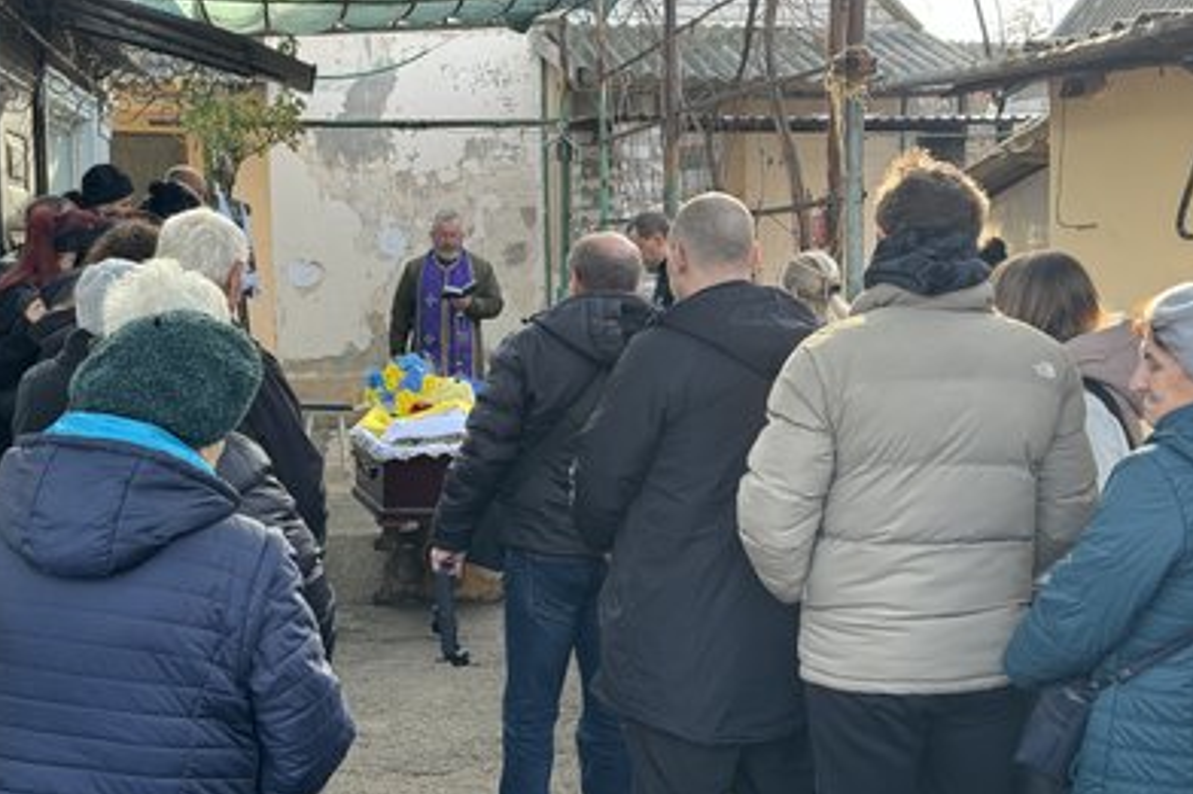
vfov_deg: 26.5
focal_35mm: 51
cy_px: 402
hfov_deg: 38.9
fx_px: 1689
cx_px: 593
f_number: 1.78
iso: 64
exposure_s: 1/269
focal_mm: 6.86
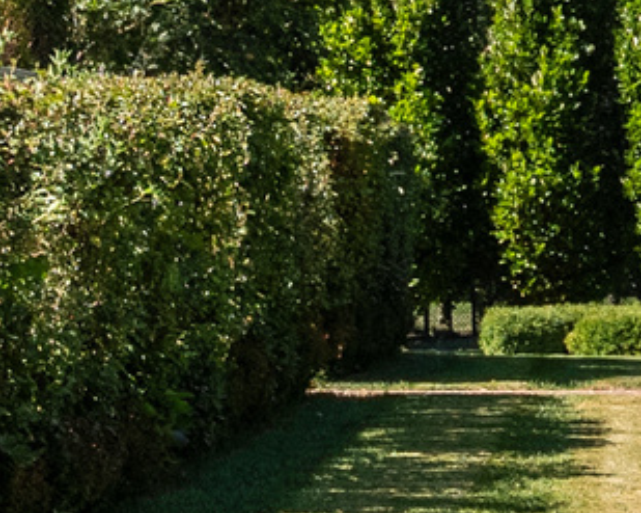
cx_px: 1774
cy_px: 199
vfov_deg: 7.9
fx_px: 3731
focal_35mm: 197
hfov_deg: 8.5
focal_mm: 31.6
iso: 640
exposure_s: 1/1600
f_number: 6.3
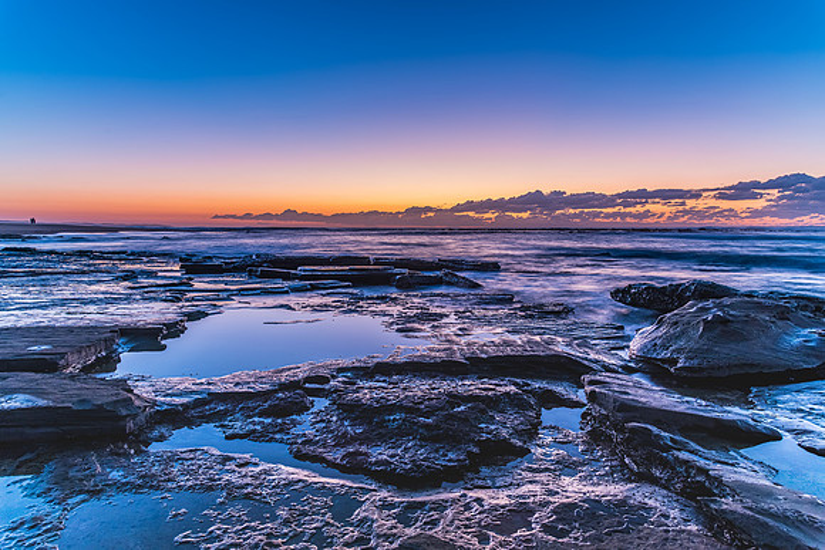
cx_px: 412
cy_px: 275
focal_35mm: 24
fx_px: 550
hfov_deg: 73.7
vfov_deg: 53.2
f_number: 8
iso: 200
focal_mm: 24
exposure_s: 1.6
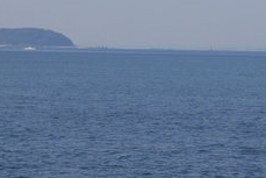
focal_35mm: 327
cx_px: 251
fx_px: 2418
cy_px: 81
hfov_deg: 6.3
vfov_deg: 4.2
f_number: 9
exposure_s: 1/640
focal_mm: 60
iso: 200
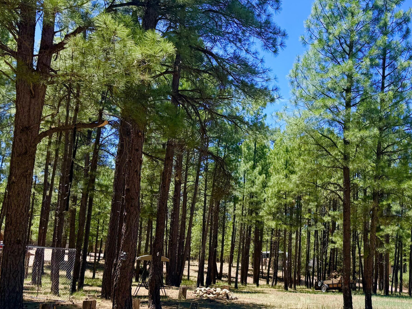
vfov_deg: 35.4
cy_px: 218
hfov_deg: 45.2
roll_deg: -1.9
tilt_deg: +6.9
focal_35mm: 40
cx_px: 308
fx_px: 476
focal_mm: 6.76
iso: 80
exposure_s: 1/1949
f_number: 1.78
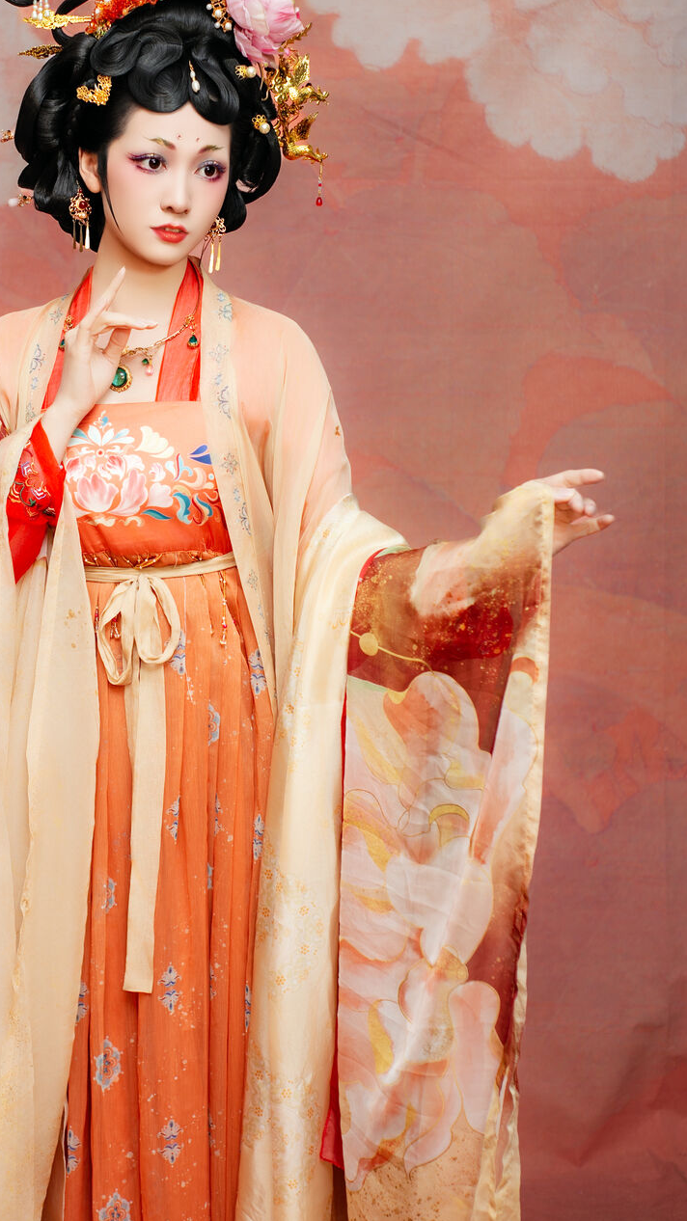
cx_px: 195
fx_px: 2364
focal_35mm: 73
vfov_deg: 28.8
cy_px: 434
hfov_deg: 16.5
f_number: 2.8
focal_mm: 50
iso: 100
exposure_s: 1/160
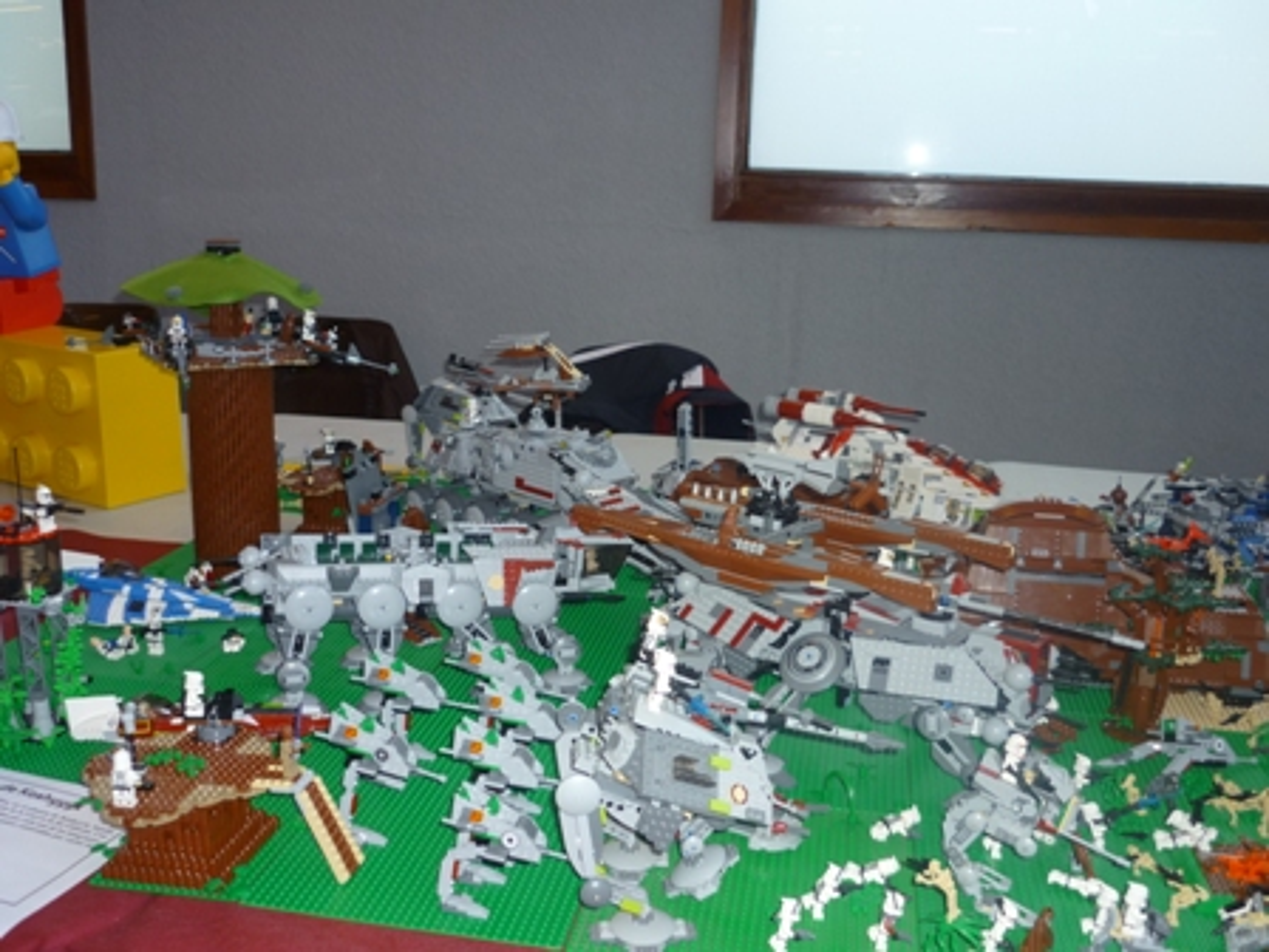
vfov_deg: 42.9
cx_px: 634
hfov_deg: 55.4
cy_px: 476
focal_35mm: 33
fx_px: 1210
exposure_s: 1/30
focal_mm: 5.5
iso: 80
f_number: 2.8
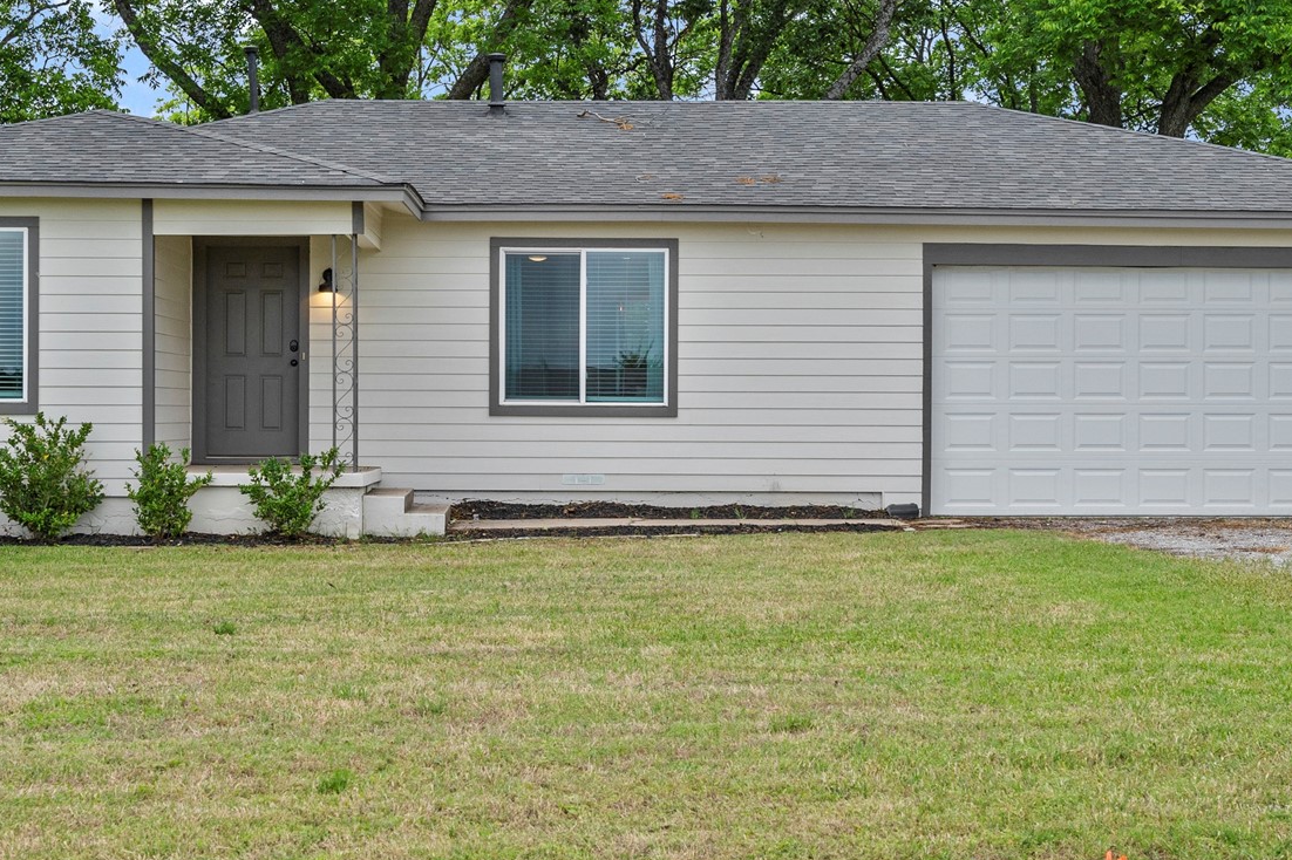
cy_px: 296
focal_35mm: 69
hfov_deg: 29.2
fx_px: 2475
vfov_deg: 19.7
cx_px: 556
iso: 400
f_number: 5.6
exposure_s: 1/250
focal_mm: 35
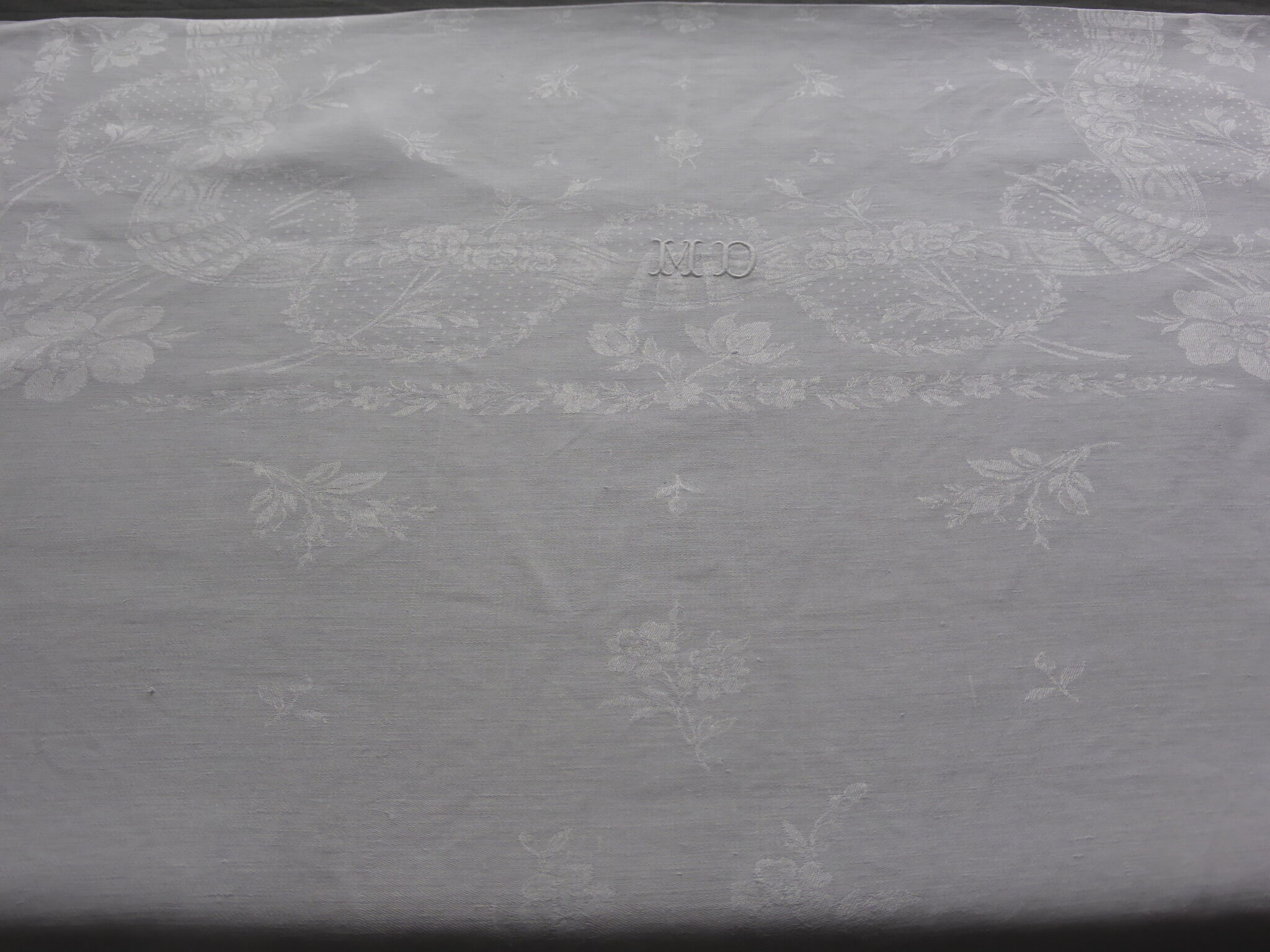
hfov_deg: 45.8
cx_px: 635
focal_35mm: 41
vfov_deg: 35.1
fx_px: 1504
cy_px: 476
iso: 125
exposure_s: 1/60
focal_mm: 7.4
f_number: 3.9
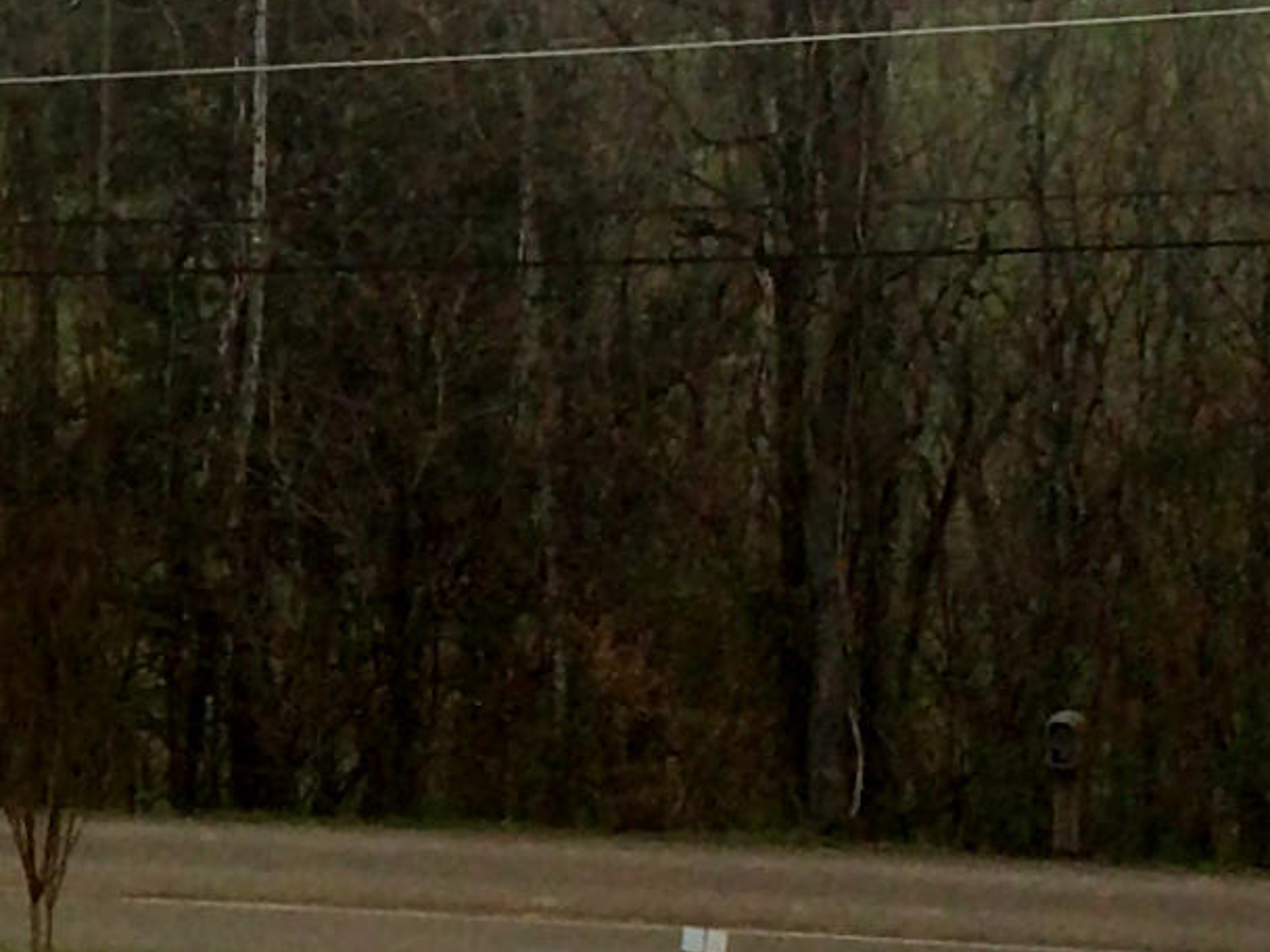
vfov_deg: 10.4
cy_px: 299
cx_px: -660
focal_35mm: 143
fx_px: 5246
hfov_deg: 13.0
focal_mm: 4.15
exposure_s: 1/651
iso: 32
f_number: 2.2
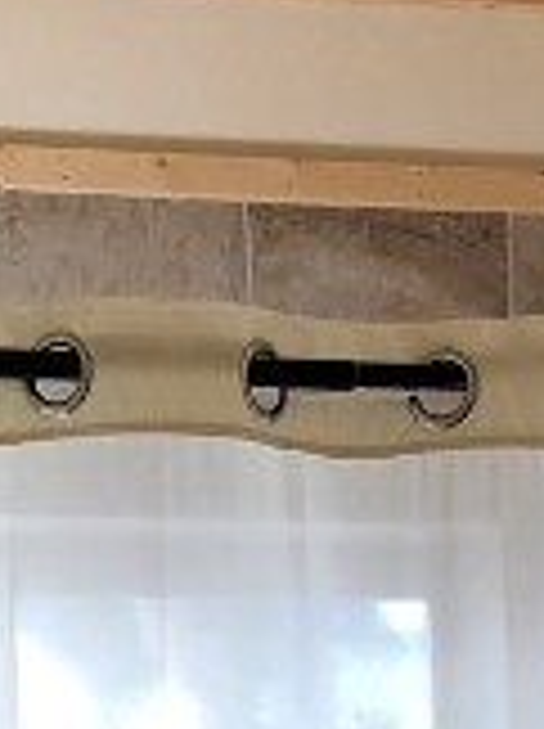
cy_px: 1562
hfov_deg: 11.1
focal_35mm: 133
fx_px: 2794
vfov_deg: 12.6
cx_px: 387
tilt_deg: -6.8
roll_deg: +0.9
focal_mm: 3.99
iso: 32
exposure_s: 1/40
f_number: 1.8
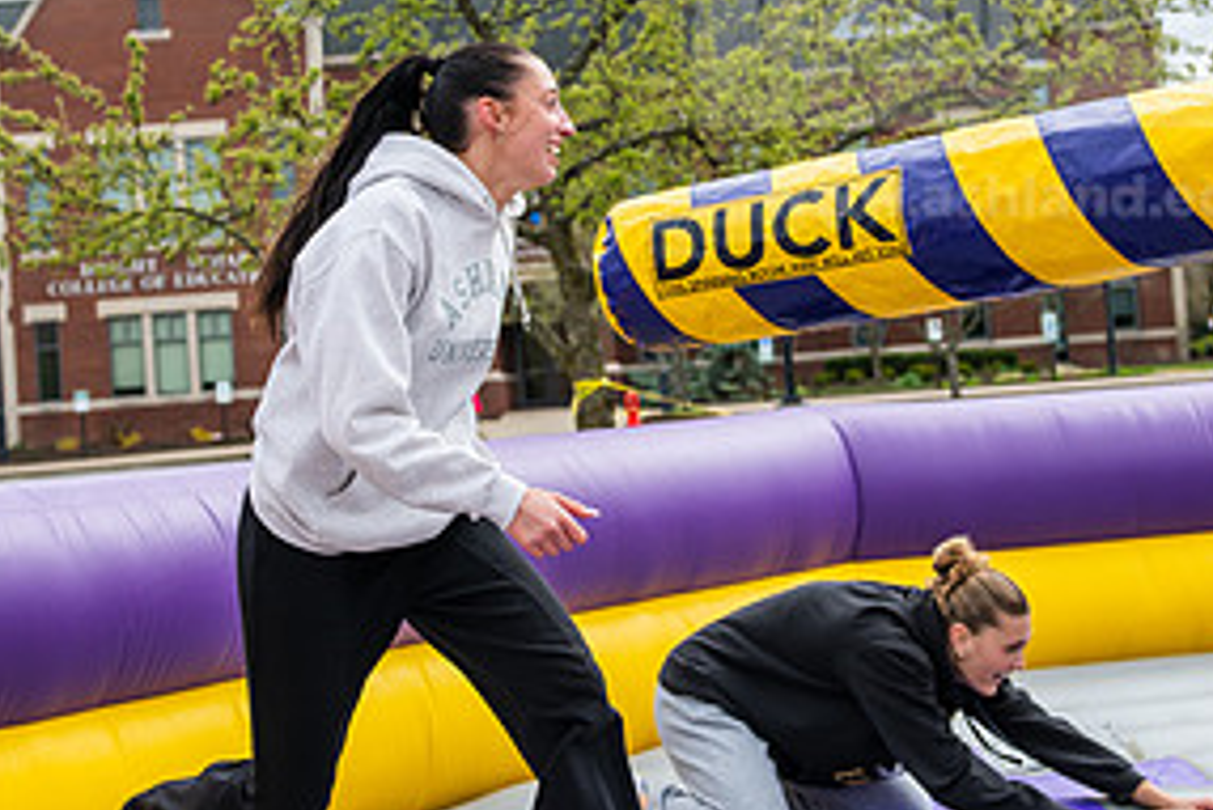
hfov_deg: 27.7
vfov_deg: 18.7
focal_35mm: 73
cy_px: 286
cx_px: 568
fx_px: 2461
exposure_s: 1/1250
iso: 160
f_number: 3.5
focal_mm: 36
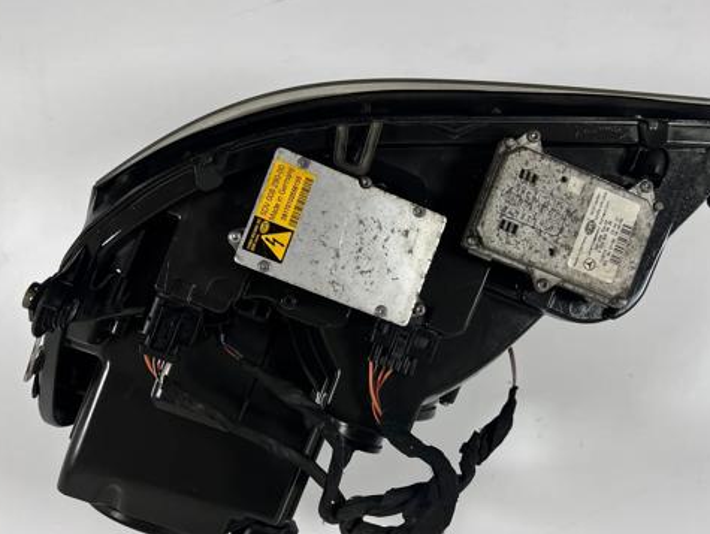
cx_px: 408
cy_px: 307
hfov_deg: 52.4
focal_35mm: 35
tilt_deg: -84.8
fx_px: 718
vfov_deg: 40.6
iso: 50
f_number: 1.5
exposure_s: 1/100
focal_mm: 5.7
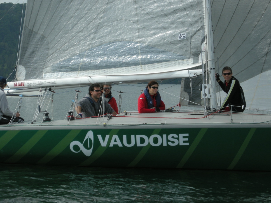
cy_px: 102
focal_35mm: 123
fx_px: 963
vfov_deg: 12.0
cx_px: 136
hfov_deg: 16.0
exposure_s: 1/264
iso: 64
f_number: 5.3
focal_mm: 26.3
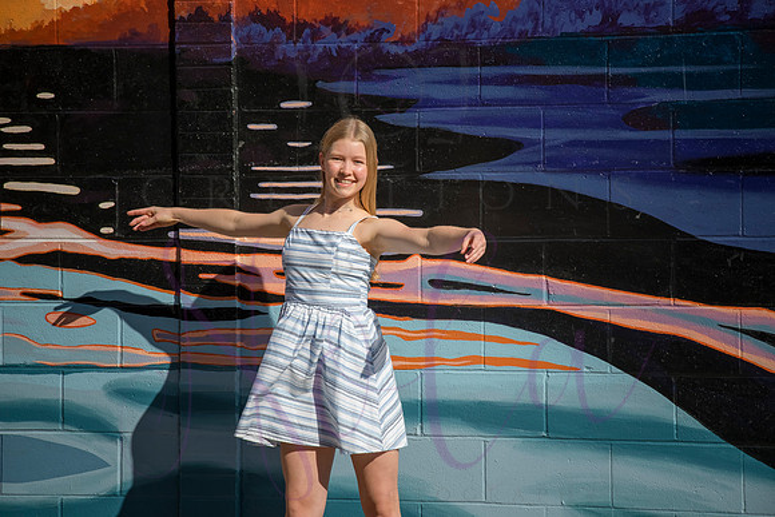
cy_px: 258
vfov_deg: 8.1
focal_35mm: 170
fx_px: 3660
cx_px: 388
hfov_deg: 12.1
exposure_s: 1/1000
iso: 400
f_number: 11
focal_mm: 170
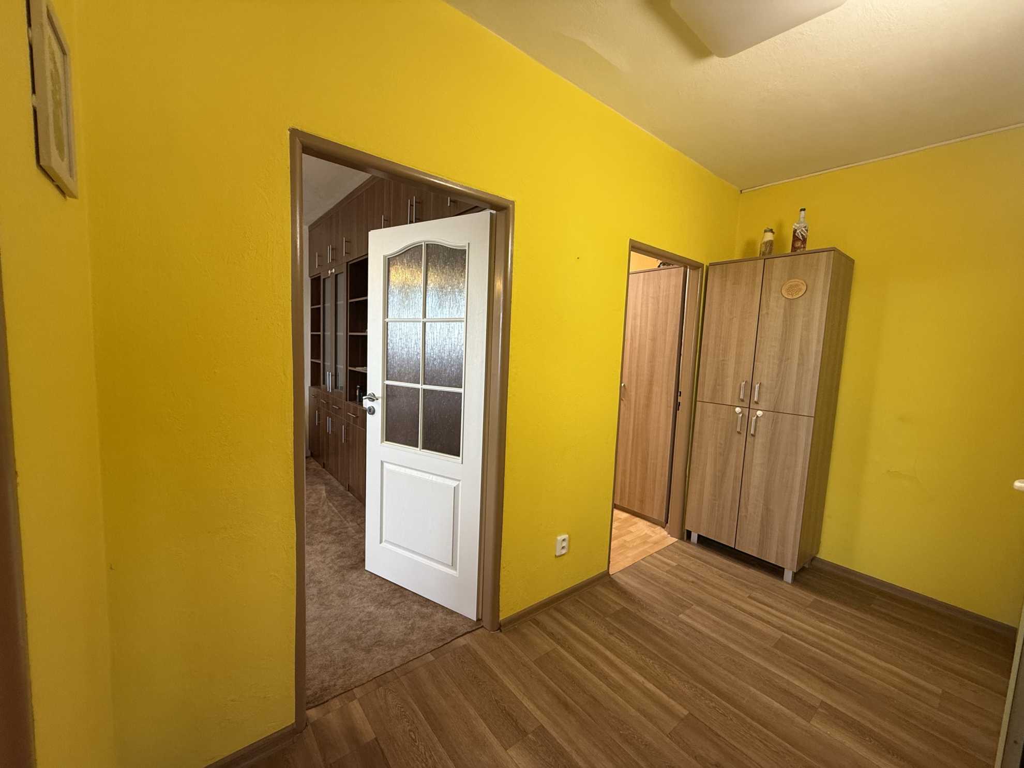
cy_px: 384
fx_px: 414
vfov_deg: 85.7
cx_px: 512
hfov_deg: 102.1
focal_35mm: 14
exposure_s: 1/50
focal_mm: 2.22
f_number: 2.2
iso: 200
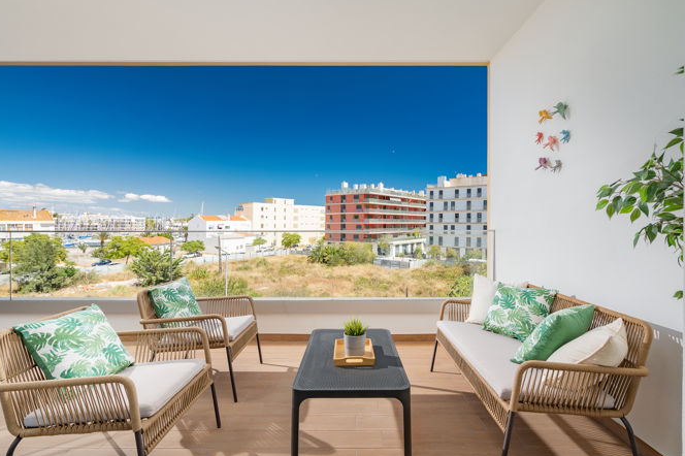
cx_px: 339
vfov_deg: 70.4
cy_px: 223
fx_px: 323
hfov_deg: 93.3
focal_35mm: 17
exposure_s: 1/160
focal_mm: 16
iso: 400
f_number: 9
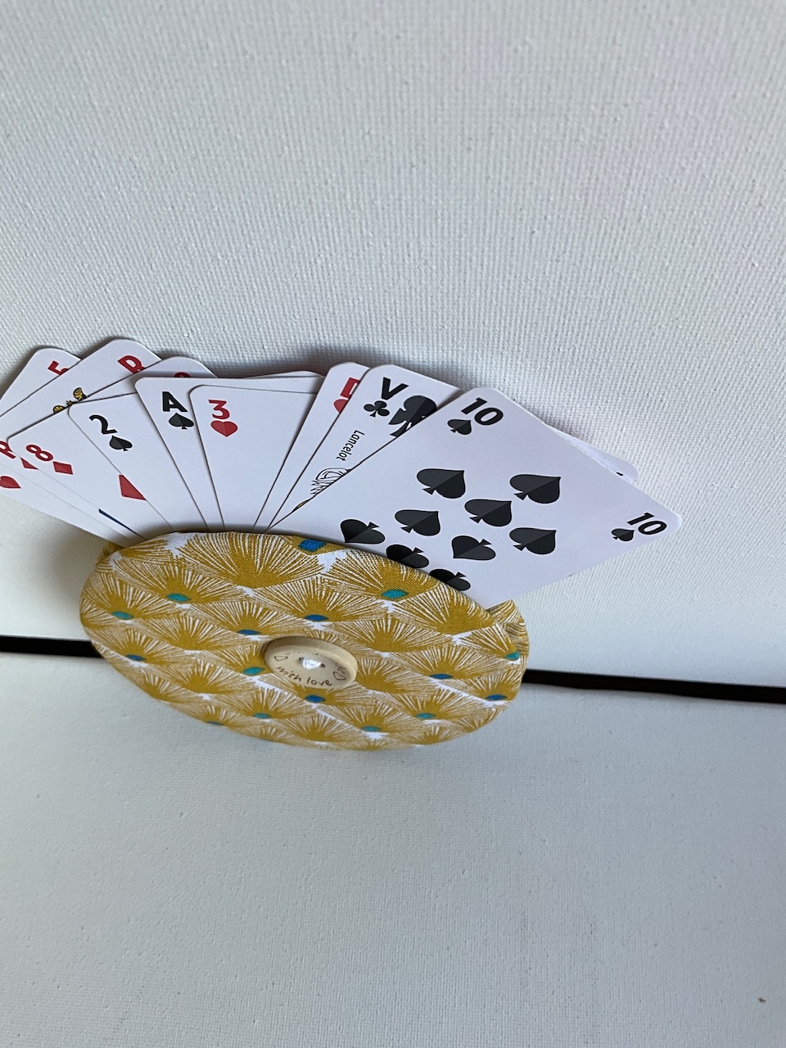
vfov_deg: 61.7
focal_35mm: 29
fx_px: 878
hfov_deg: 48.2
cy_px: 524
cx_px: 393
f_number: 1.8
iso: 25
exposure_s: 1/100
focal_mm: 3
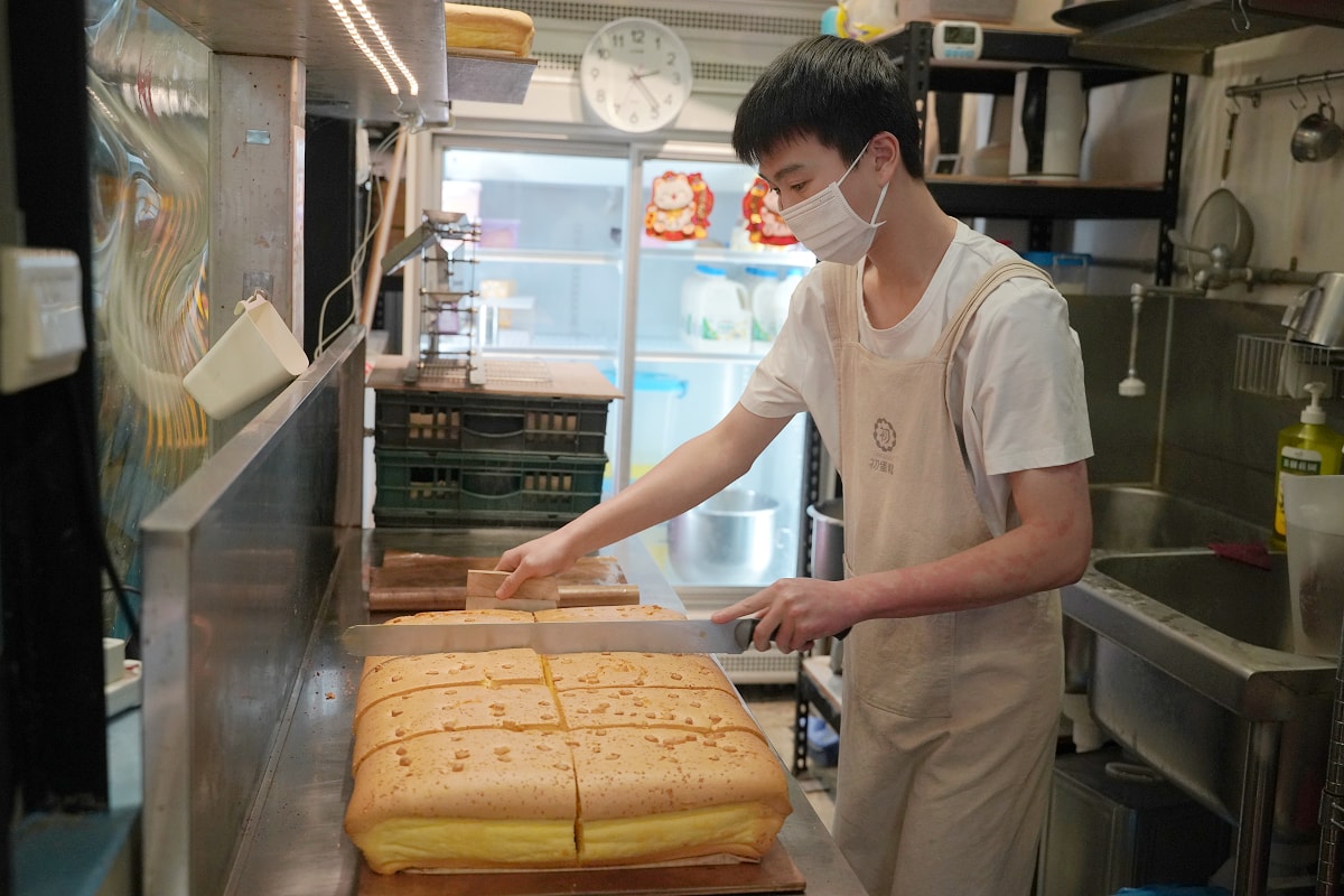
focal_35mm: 35
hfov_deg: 54.4
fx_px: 1307
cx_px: 672
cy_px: 448
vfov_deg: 37.9
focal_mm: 35
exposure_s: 1/160
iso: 2500
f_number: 4
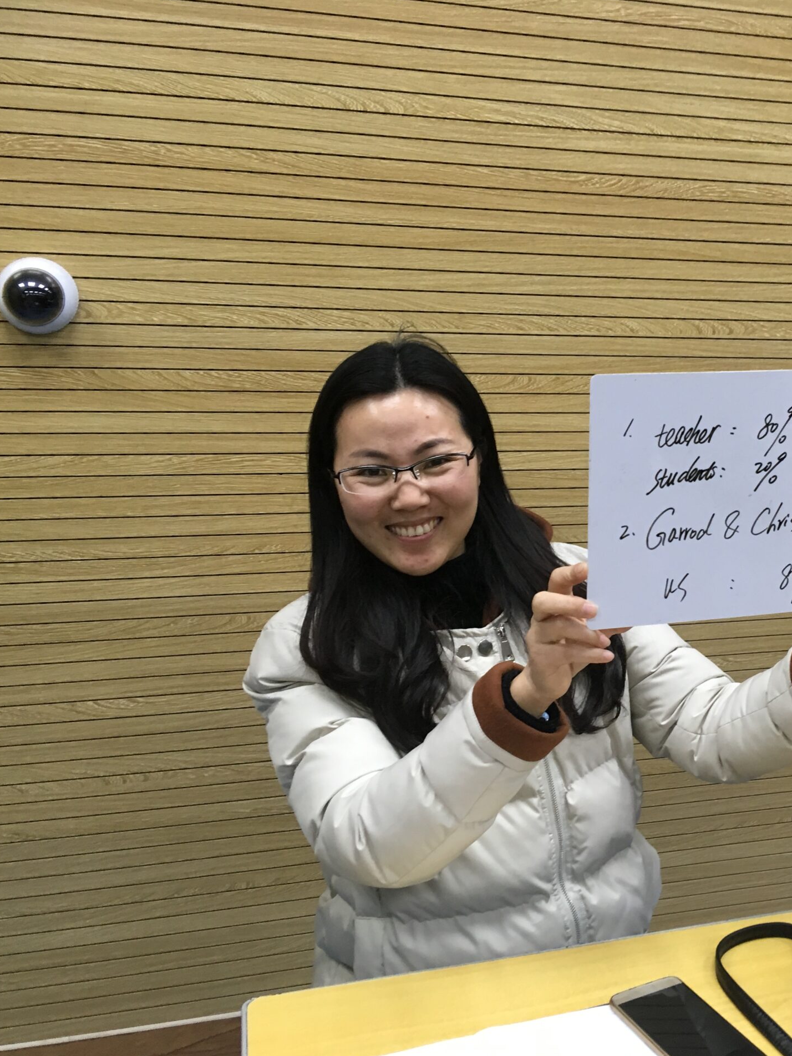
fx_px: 1190
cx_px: 642
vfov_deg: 47.9
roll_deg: -0.5
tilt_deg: -14.8
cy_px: 530
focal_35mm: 39
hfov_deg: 35.5
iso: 125
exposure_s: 1/33
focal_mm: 4.15
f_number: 2.2
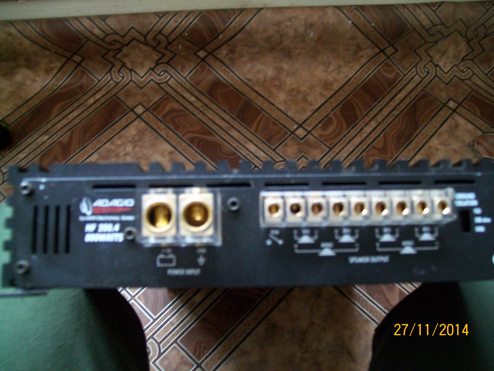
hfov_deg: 54.0
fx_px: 485
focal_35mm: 34
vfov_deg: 41.8
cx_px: 247
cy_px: 186
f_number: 2.7
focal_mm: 6.1
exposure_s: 1/8
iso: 200
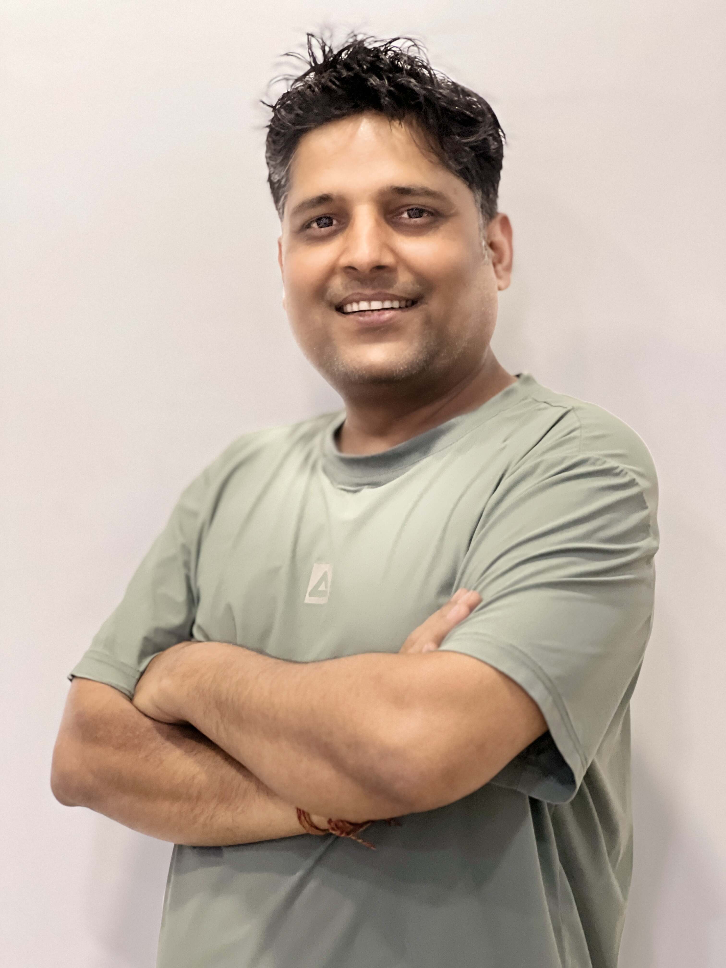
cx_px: 363
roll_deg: -1.0
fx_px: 2153
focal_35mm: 77
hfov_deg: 19.1
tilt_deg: -0.8
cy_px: 484
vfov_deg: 25.3
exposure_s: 1/14
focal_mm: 9
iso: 500
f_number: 2.8
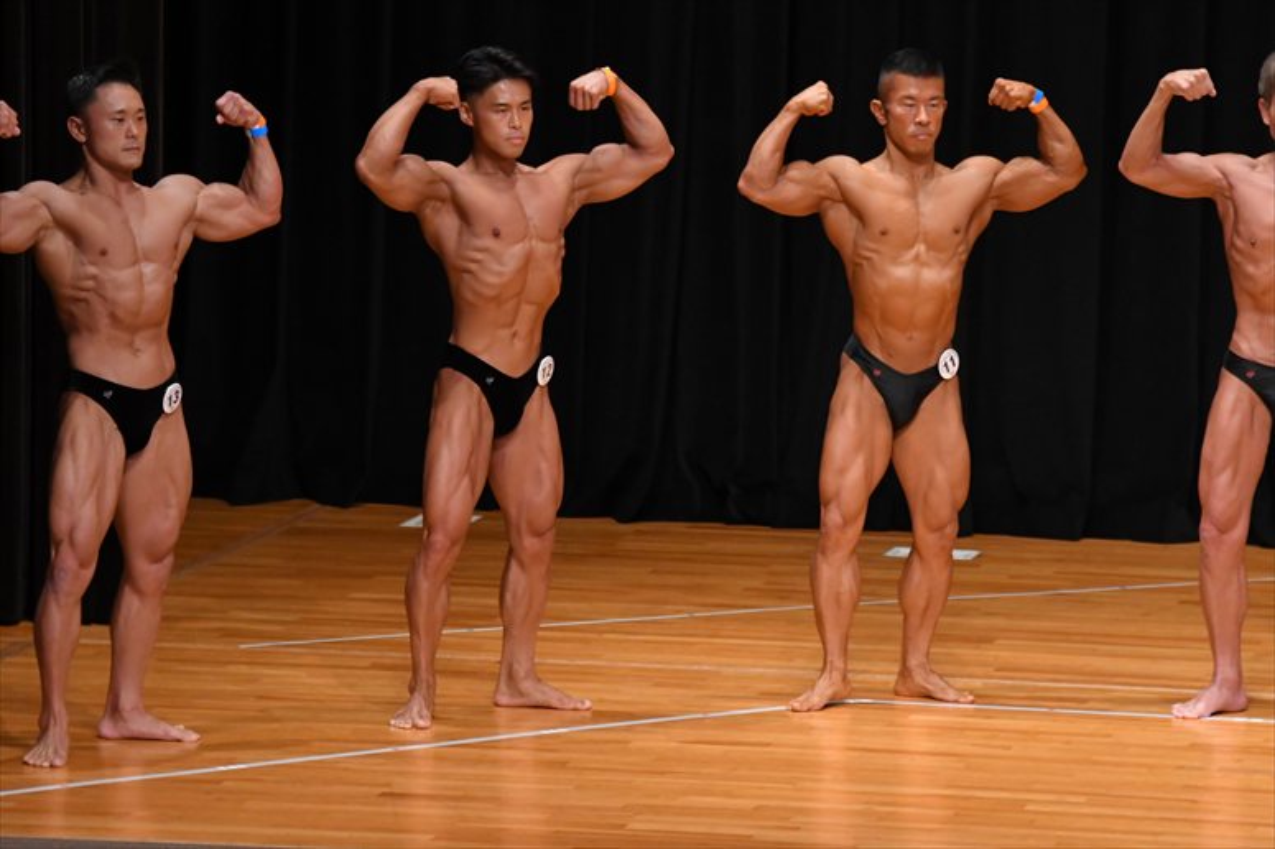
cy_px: 424
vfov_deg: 5.1
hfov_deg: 7.6
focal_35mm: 270
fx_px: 9558
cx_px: 638
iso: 4000
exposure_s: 1/400
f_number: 5.6
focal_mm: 180
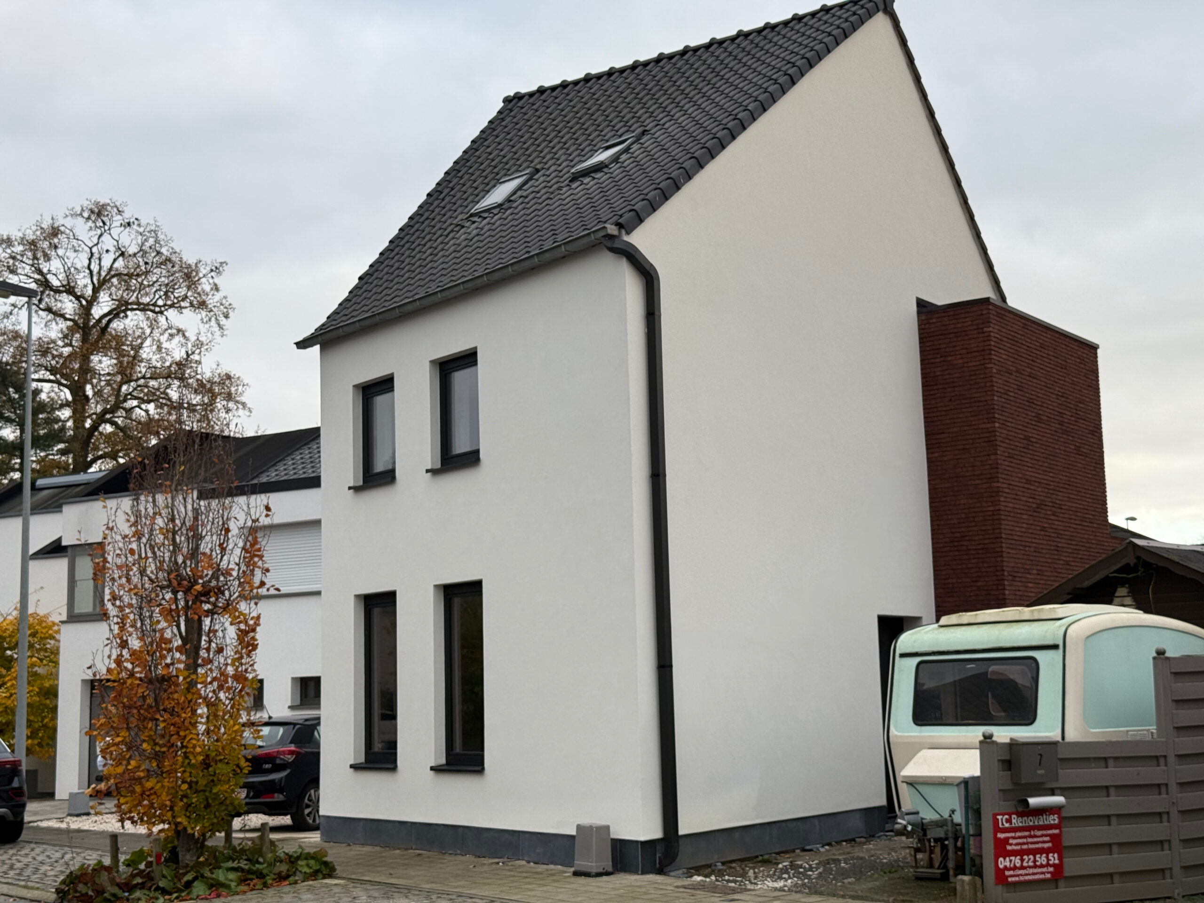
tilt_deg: +8.6
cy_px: 452
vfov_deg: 30.3
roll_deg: +0.9
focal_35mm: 48
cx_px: 602
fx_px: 1670
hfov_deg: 39.7
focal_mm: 6.76
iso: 64
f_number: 1.78
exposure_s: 1/444
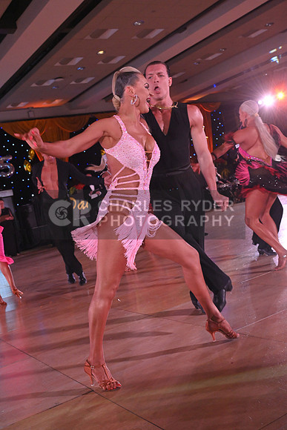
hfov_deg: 33.4
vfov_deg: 48.4
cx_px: 144
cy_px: 215
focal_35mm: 40
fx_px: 478
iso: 3200
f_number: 6.3
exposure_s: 1/320
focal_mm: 40
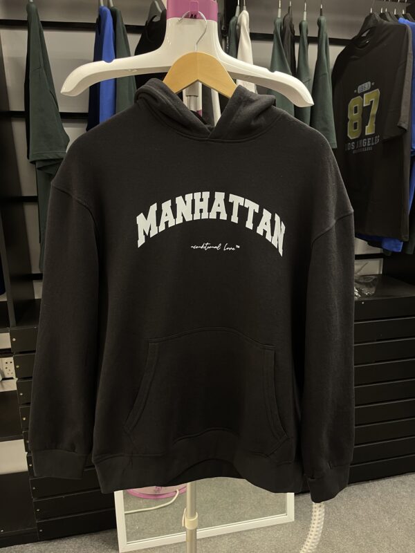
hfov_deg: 54.9
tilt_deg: -13.0
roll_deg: +0.9
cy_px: 276
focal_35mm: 25
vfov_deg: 69.4
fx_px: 400
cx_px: 208
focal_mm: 5.1
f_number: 1.6
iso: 200
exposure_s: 1/51
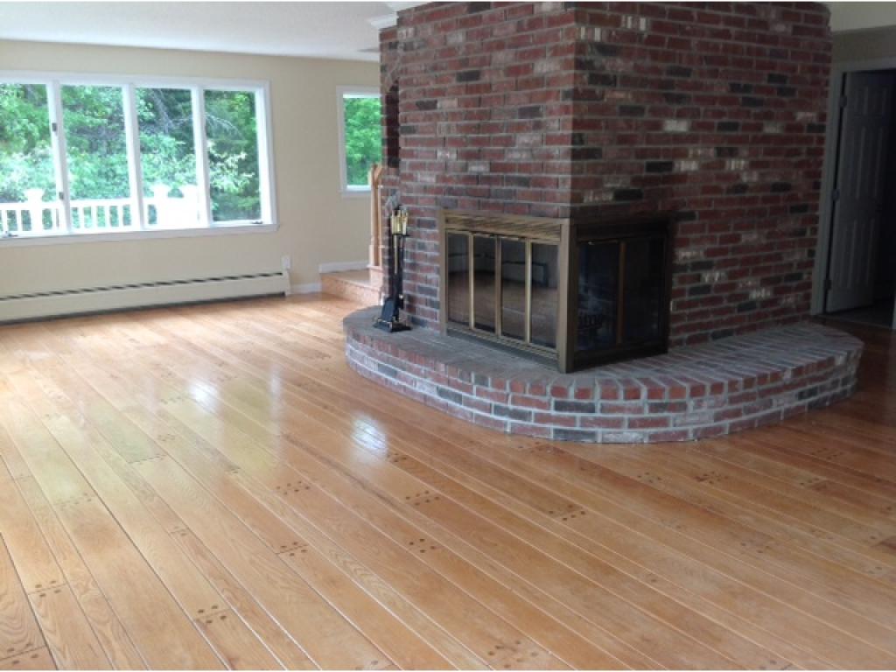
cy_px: 336
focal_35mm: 35
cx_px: 448
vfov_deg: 40.7
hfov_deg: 52.6
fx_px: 906
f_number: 2.4
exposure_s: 1/120
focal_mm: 4.28
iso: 64
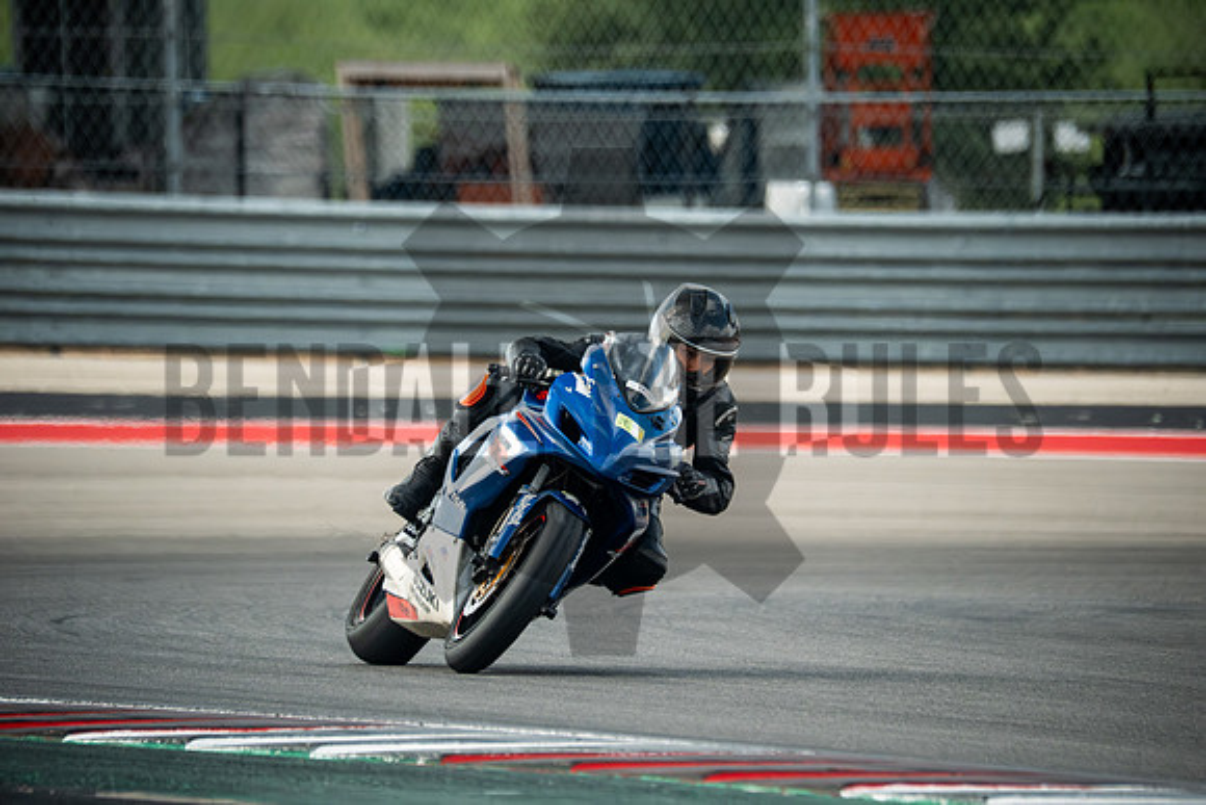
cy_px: 402
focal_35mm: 600
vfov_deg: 2.3
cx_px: 603
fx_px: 20104
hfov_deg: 3.4
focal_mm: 400
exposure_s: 1/1600
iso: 2500
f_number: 5.6
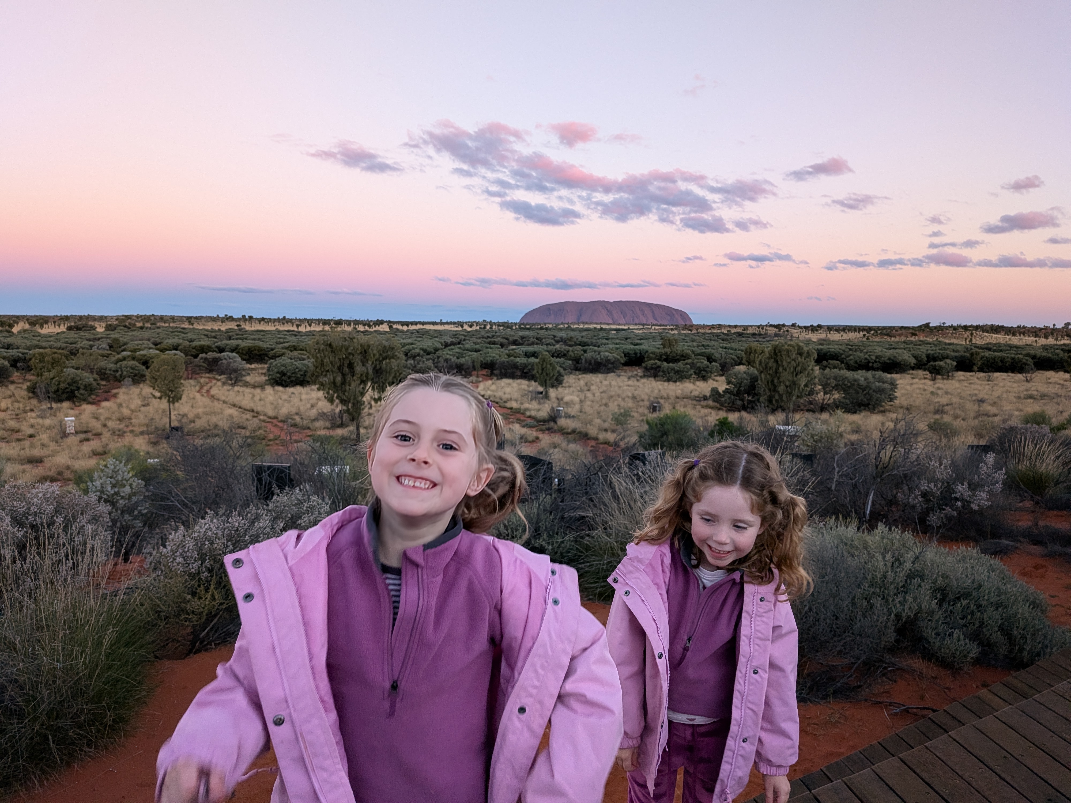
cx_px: 536
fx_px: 743
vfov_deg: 56.8
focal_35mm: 24
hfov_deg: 71.6
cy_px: 402
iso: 89
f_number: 1.7
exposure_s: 1/100
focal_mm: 4.53
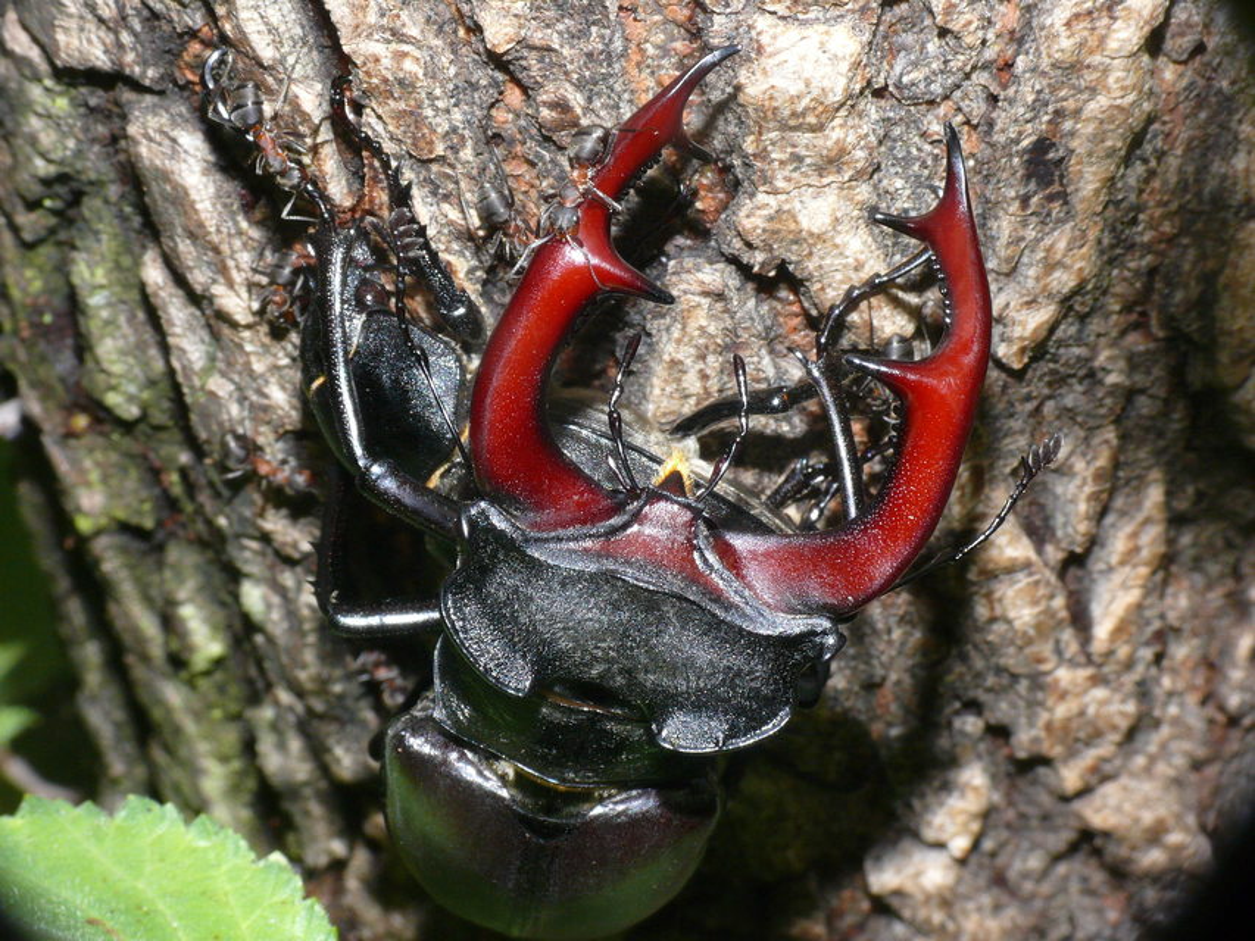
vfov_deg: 14.4
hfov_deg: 19.1
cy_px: 470
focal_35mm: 103
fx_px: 3735
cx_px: 628
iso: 200
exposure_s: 1/500
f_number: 11
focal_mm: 21.8
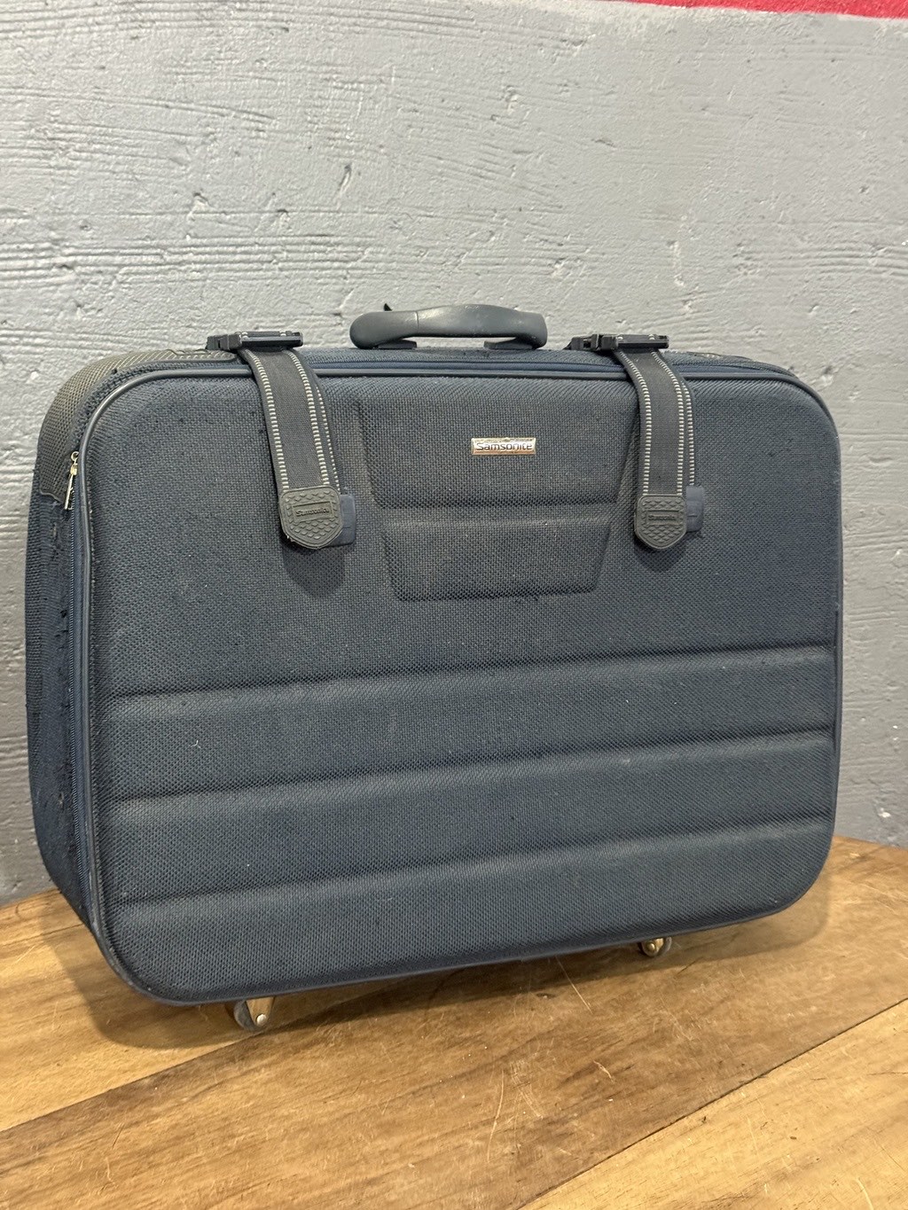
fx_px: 1678
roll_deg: -0.1
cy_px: 605
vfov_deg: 39.7
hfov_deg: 30.3
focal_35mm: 48
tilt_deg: -10.1
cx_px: 454
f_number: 1.78
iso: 500
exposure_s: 1/25
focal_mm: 6.76
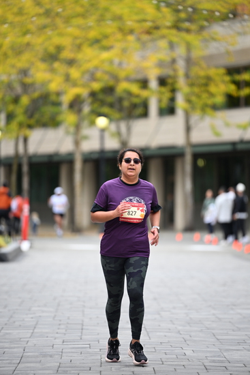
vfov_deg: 10.5
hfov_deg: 7.0
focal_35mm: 195
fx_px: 2030
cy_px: 188
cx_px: 125
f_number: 2.8
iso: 640
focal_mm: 195
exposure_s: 1/2000
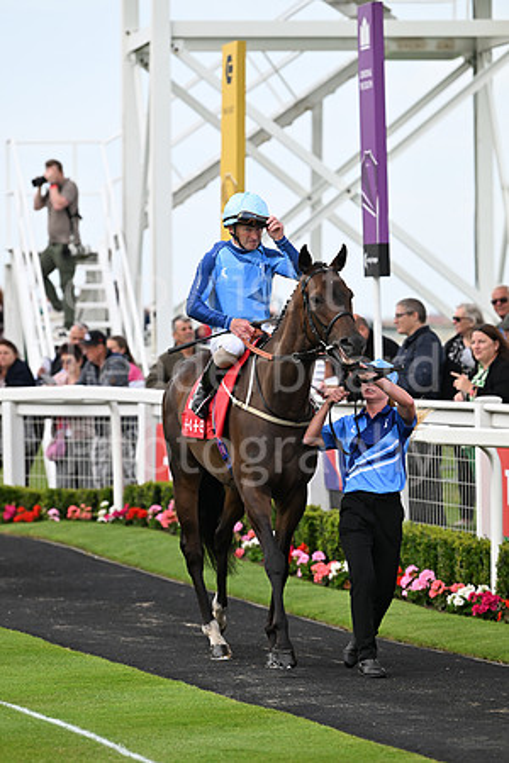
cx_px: 254
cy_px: 382
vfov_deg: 10.3
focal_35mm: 200
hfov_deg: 6.9
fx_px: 4241
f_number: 4.5
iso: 800
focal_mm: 200
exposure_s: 1/1600
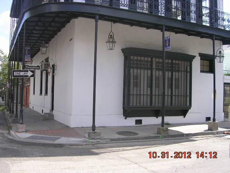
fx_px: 252
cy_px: 86
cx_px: 115
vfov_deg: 37.7
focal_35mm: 38
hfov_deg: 49.0
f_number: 2.8
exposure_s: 1/417
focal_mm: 5.8
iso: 50
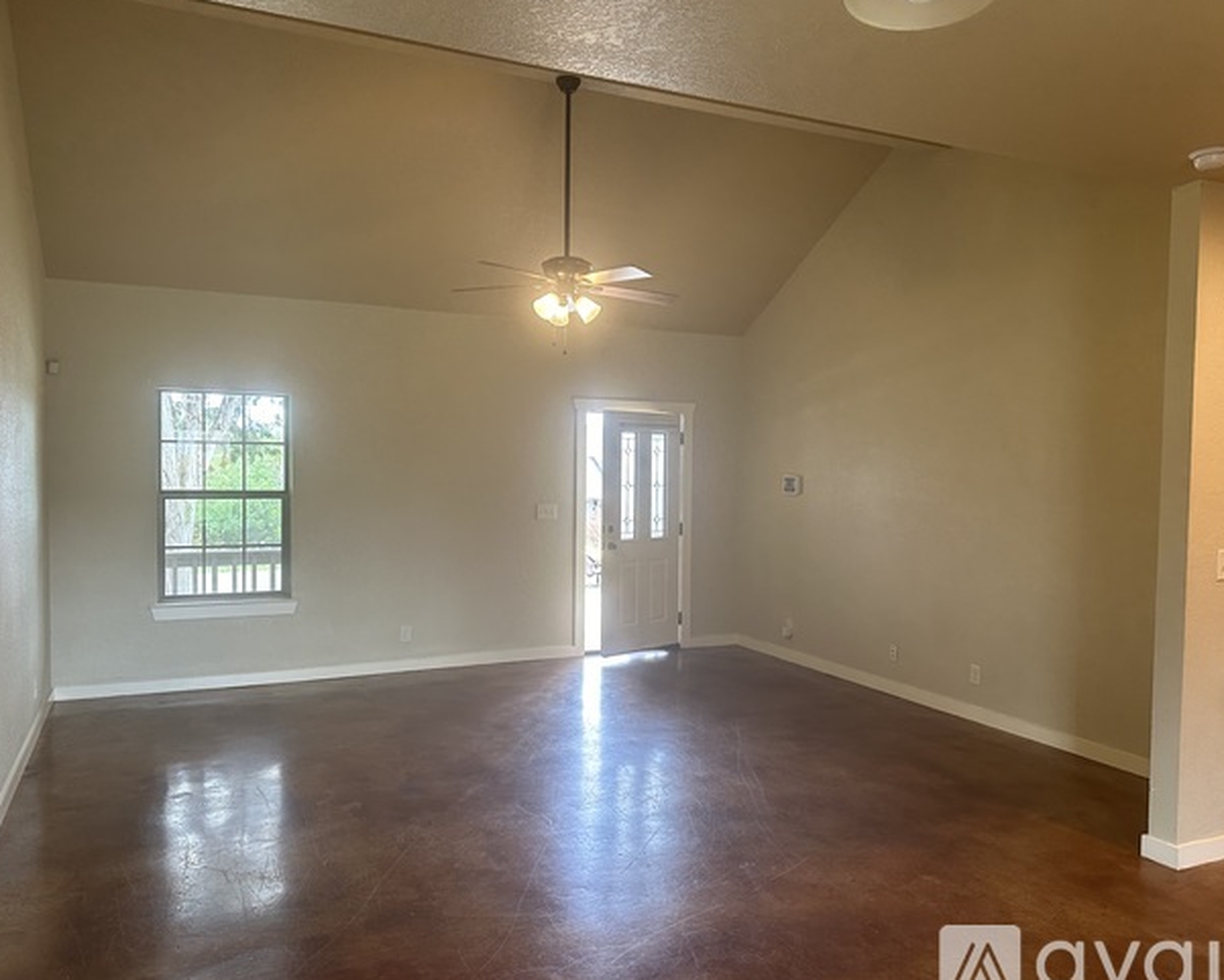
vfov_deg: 54.9
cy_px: 497
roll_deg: -0.7
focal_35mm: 26
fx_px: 942
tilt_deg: -2.0
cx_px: 590
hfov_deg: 66.0
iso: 200
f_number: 1.78
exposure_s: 1/120
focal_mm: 6.86
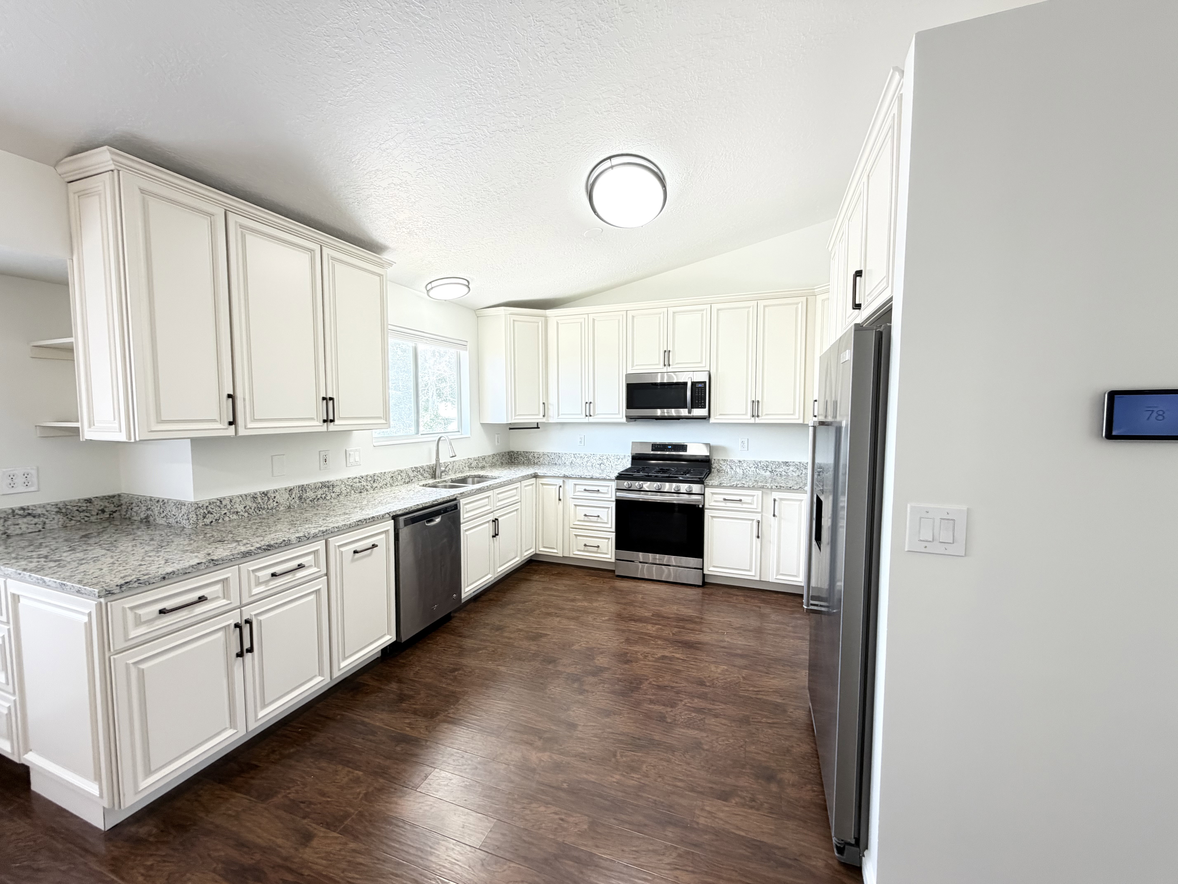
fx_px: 476
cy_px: 442
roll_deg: -0.1
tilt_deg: -4.3
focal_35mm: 14
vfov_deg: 85.7
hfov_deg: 102.1
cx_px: 589
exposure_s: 1/60
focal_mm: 2.22
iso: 250
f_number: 2.2
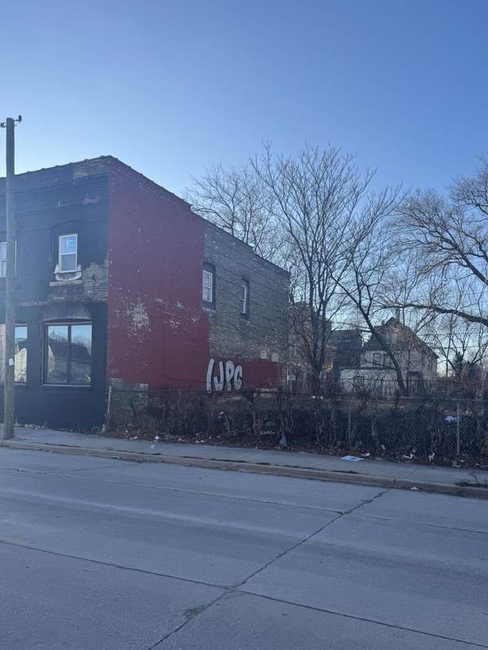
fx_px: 545
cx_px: 248
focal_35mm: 29
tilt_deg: -1.8
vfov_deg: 61.1
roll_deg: -1.4
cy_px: 390
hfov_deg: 48.2
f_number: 1.78
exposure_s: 1/2331
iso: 80
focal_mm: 6.76
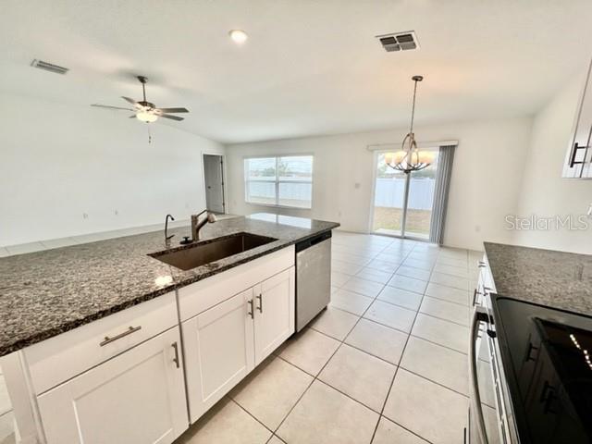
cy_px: 222
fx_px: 222
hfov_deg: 106.2
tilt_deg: -11.3
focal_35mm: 13
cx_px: 296
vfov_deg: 89.9
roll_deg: -0.3
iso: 32
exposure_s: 1/165
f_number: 1.8
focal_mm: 1.57
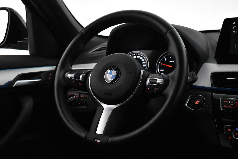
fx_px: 317
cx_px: 119
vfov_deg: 28.1
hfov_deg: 41.1
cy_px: 80
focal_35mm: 48
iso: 3200
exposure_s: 1/80
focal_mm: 32
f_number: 4.5
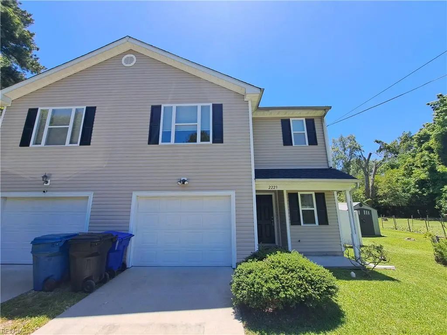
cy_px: 168
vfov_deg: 89.9
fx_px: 168
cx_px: 224
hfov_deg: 106.2
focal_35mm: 13
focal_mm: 1.74
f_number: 2.2
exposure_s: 1/735
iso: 50
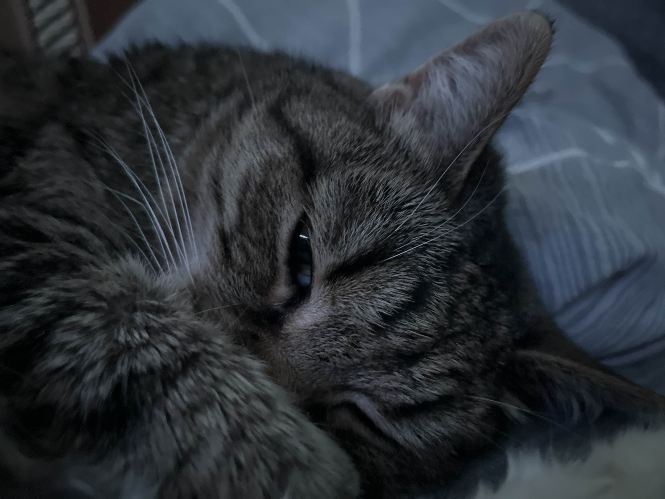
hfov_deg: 67.3
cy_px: 250
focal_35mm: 26
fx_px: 499
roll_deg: +4.9
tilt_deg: -14.3
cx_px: 332
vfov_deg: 53.1
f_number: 1.6
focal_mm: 5.1
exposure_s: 1/15
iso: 2500
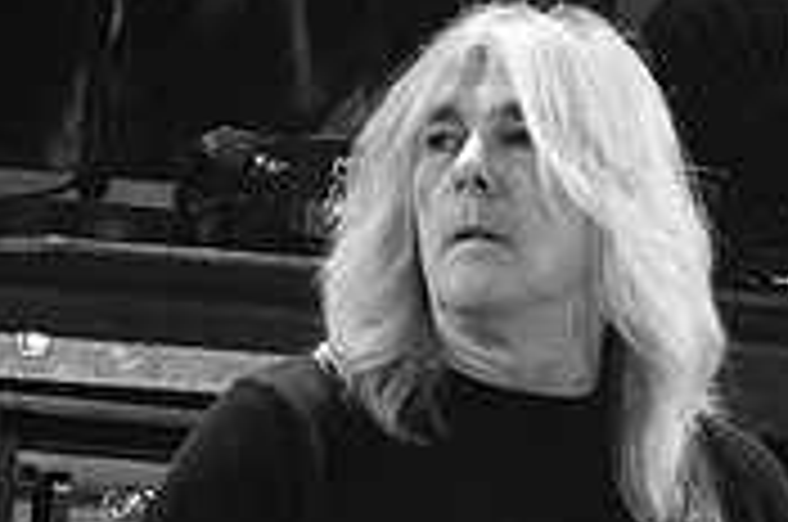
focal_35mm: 847
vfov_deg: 1.6
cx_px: 968
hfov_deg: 2.4
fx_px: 18506
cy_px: 556
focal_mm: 170
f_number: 4
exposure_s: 1/160
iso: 800
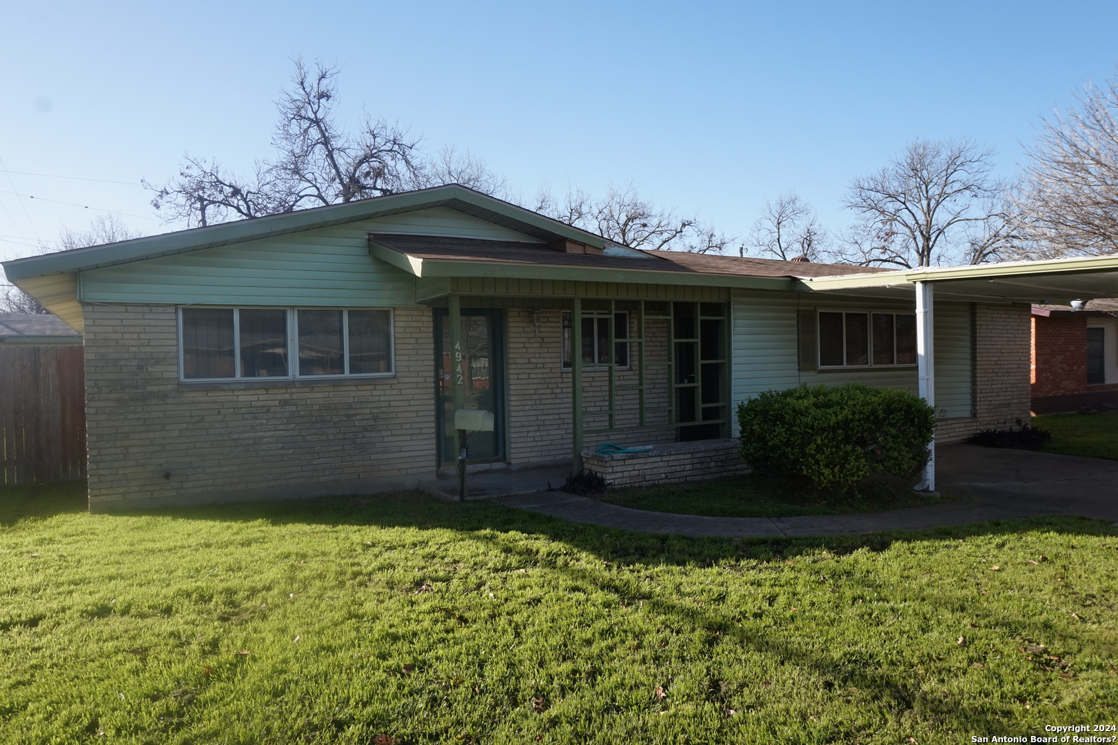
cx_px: 559
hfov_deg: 73.8
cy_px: 372
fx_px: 745
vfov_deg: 53.1
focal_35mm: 24
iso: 125
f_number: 13
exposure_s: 1/80
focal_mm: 16
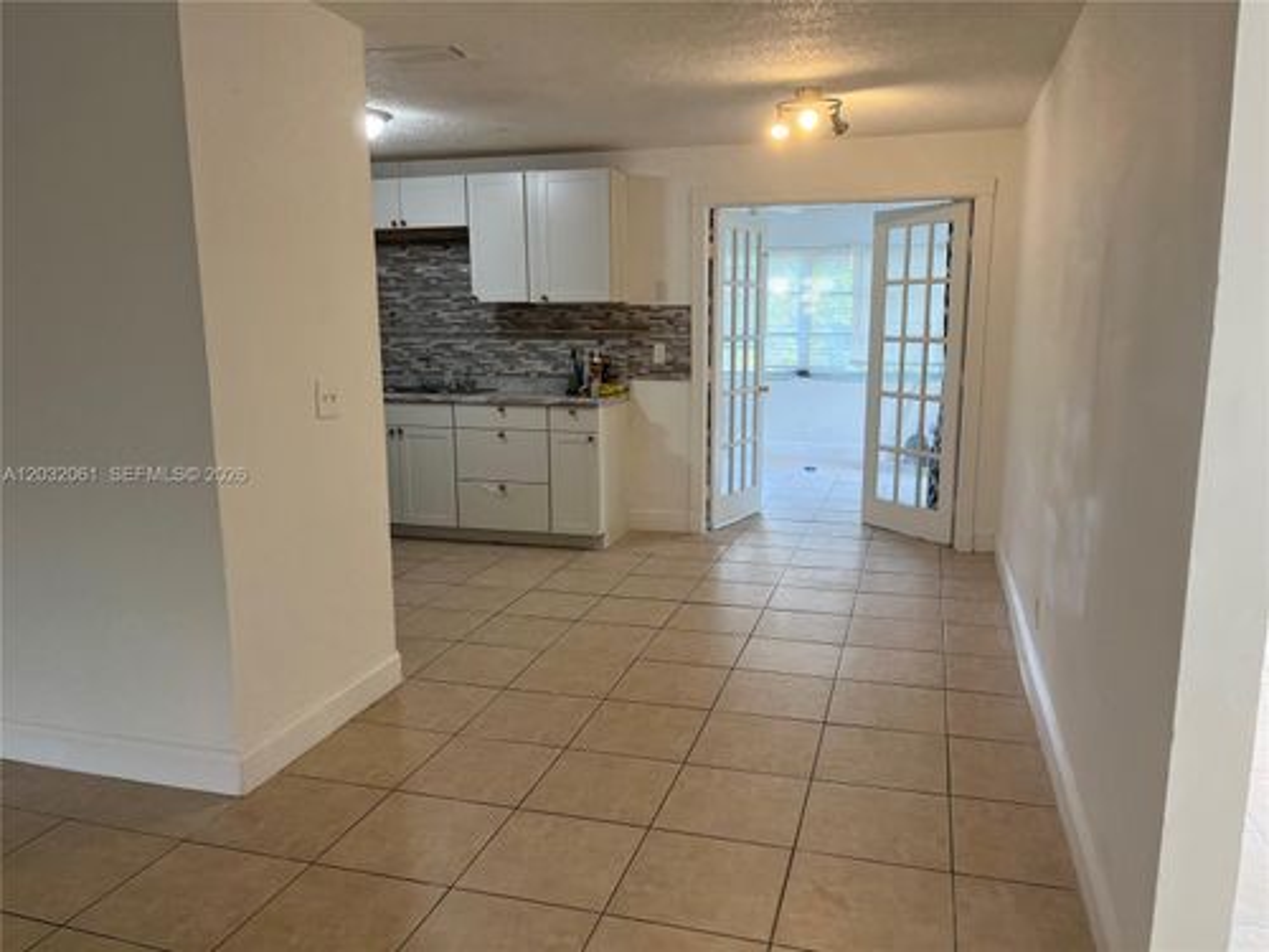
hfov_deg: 67.3
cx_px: 634
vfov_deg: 53.1
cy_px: 476
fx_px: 953
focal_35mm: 26
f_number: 1.6
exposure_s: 1/120
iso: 125
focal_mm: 5.1
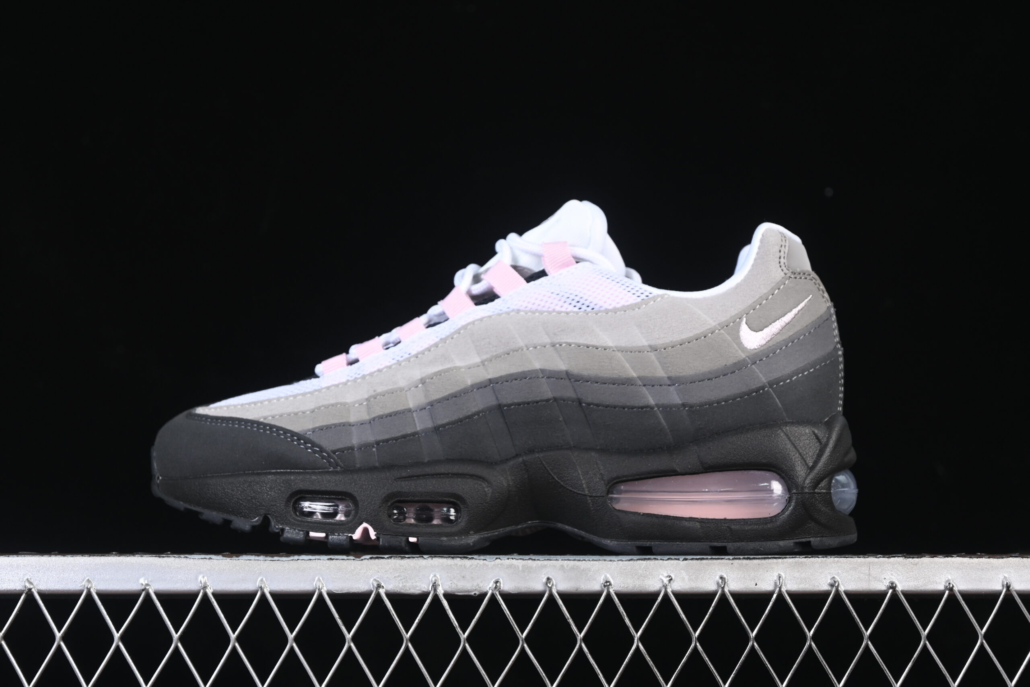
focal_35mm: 75
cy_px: 344
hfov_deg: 27.0
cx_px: 515
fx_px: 2146
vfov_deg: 18.2
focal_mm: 50
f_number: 6.3
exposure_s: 1/60
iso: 160
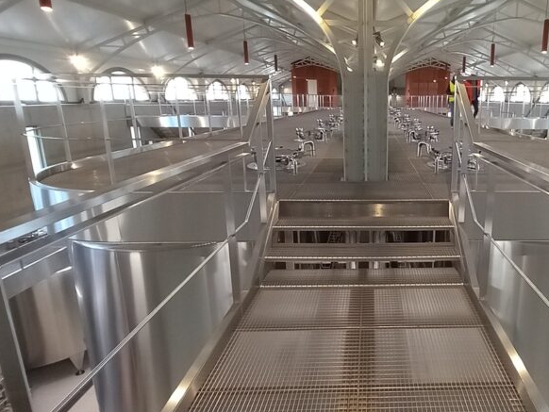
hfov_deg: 71.7
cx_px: 367
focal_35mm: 23
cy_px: 191
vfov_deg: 58.9
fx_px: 365
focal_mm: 1.13
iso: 200
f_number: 2.2
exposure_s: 1/50
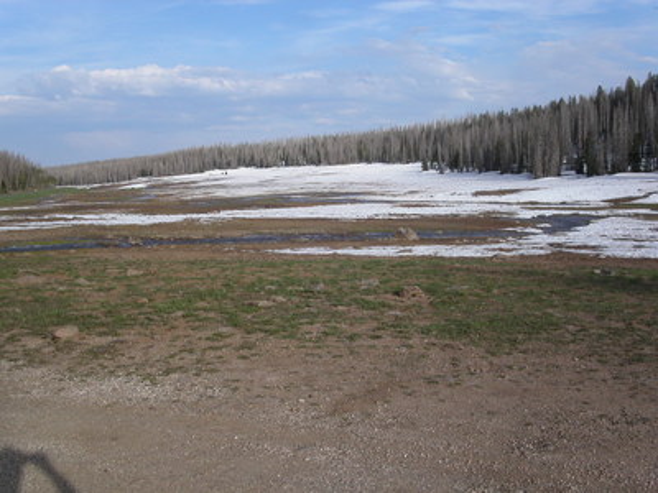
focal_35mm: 38
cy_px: 246
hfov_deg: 49.0
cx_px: 329
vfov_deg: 37.7
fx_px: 722
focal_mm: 7.8
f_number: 8
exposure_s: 1/350
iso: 100
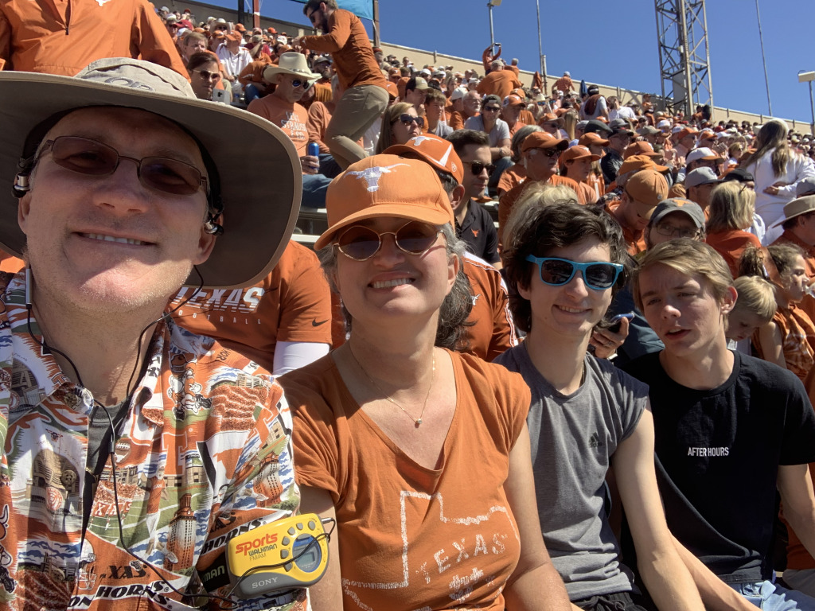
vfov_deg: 44.2
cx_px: 408
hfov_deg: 56.8
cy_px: 306
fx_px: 753
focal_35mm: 32
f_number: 2.2
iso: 16
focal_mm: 2.87
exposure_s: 1/467
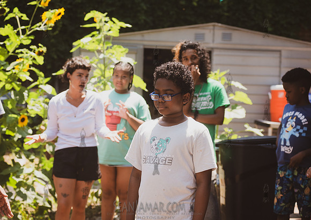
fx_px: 768
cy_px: 115
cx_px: 138
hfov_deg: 22.9
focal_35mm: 87
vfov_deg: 16.3
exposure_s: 1/1250
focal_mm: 80
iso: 500
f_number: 4.5
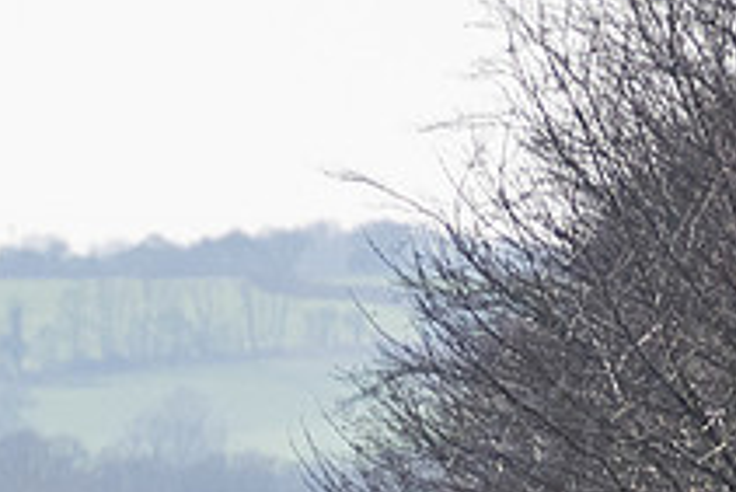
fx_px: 30728
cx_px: 1157
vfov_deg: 0.9
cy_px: 907
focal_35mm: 1502
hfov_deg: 1.4
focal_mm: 210
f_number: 4
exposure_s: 1/3200
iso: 400
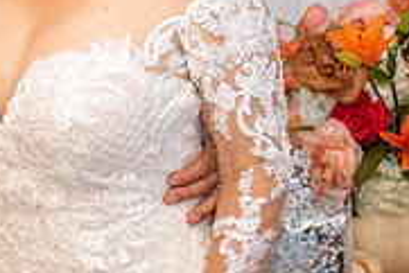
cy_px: -26
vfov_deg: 6.1
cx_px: -194
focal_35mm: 224
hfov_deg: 9.0
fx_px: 2547
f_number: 2.8
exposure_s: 1/160
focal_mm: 70
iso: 1000
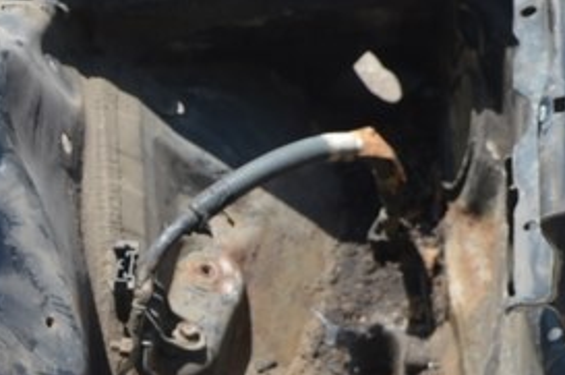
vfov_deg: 9.7
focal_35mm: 141
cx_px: -10
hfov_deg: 14.3
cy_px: 337
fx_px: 2207
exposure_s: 1/200
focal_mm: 25
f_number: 7.1
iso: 100
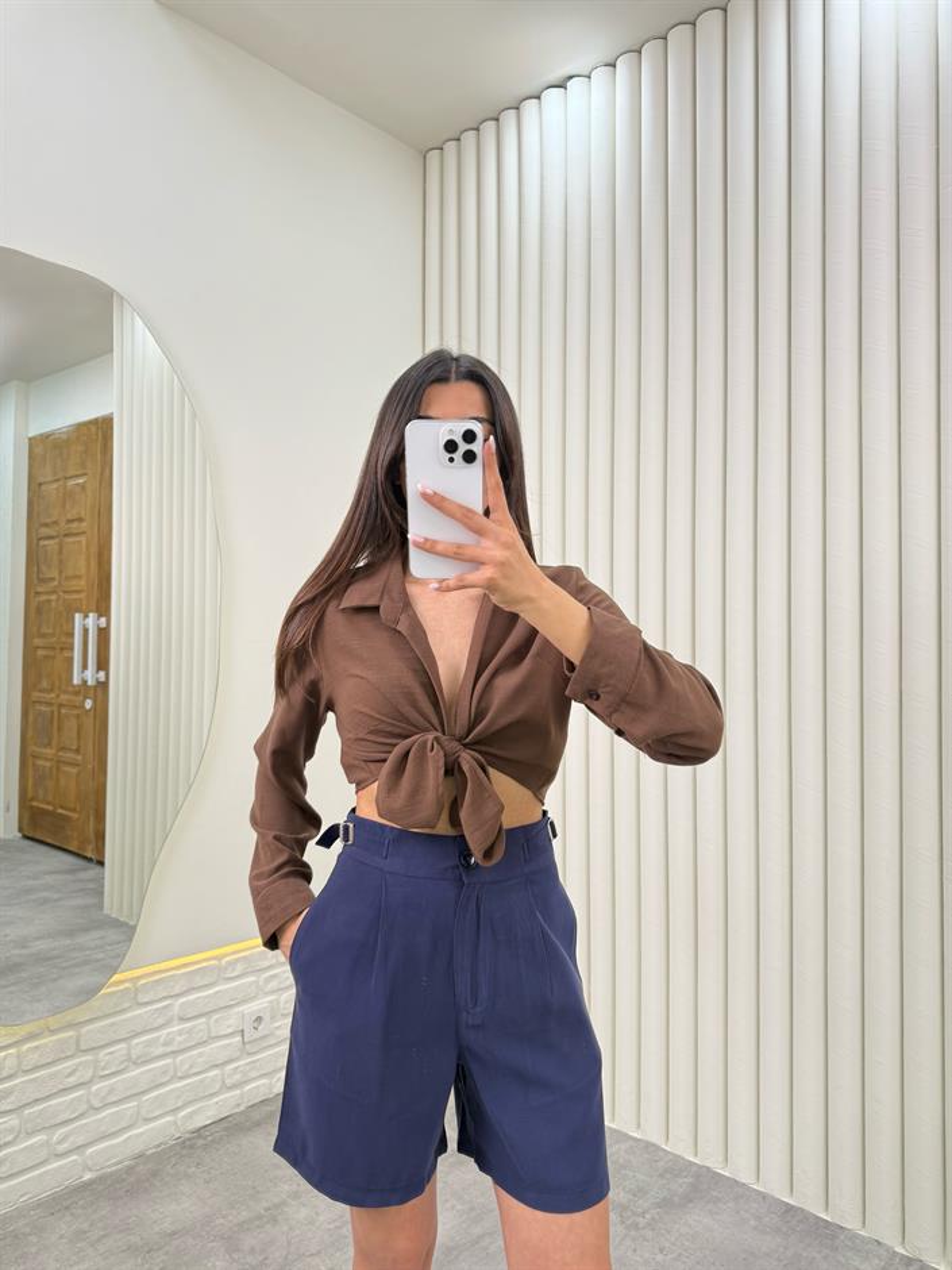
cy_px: 635
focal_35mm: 24
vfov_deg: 71.6
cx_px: 476
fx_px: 880
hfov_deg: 56.8
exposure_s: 1/253
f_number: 1.78
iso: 100
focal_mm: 6.76
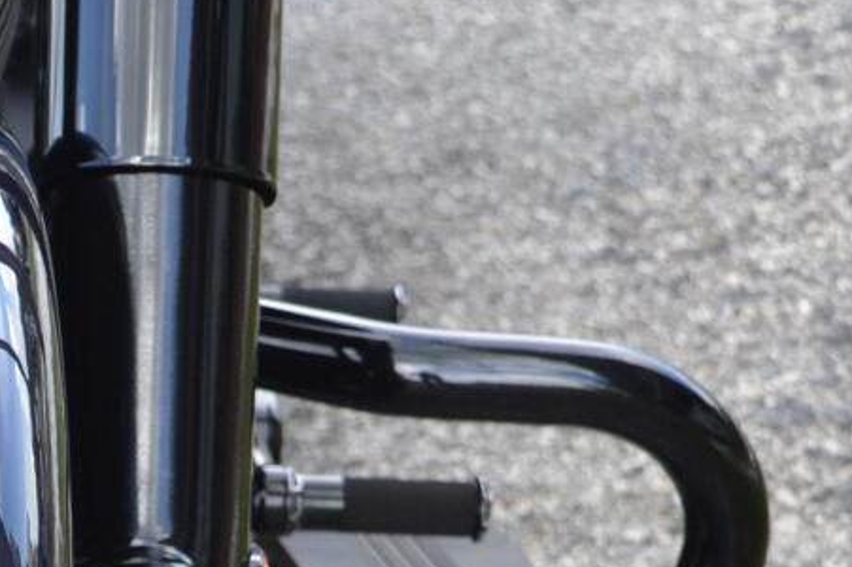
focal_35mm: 213
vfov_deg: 6.2
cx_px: -234
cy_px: 1173
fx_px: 5037
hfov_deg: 9.5
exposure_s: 1/125
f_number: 5.6
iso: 180
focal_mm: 32
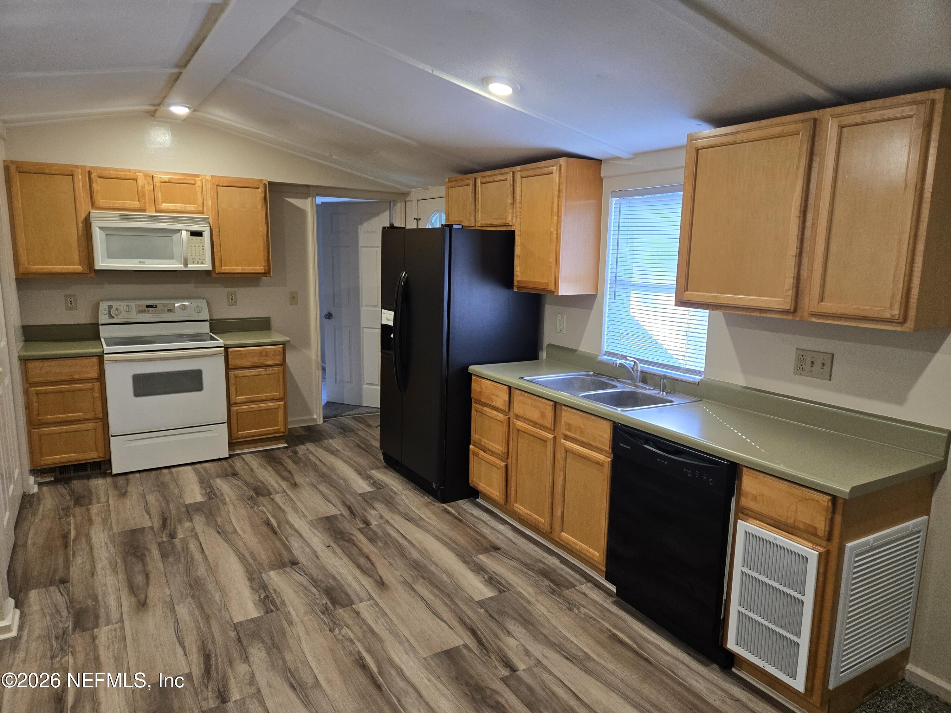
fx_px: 632
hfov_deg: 73.9
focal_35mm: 23
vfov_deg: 58.9
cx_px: 476
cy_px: 356
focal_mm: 5.4
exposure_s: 1/120
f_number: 1.8
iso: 200
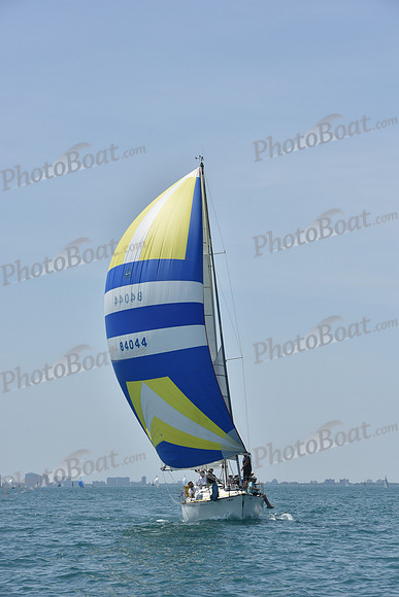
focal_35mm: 110
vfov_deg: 18.6
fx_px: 1828
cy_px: 298
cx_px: 200
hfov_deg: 12.5
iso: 250
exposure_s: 1/1250
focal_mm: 110
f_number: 9
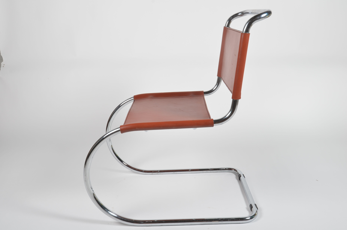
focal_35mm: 36
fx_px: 346
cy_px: 115
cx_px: 174
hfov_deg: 53.2
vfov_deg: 36.7
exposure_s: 1/125
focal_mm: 24
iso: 100
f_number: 11
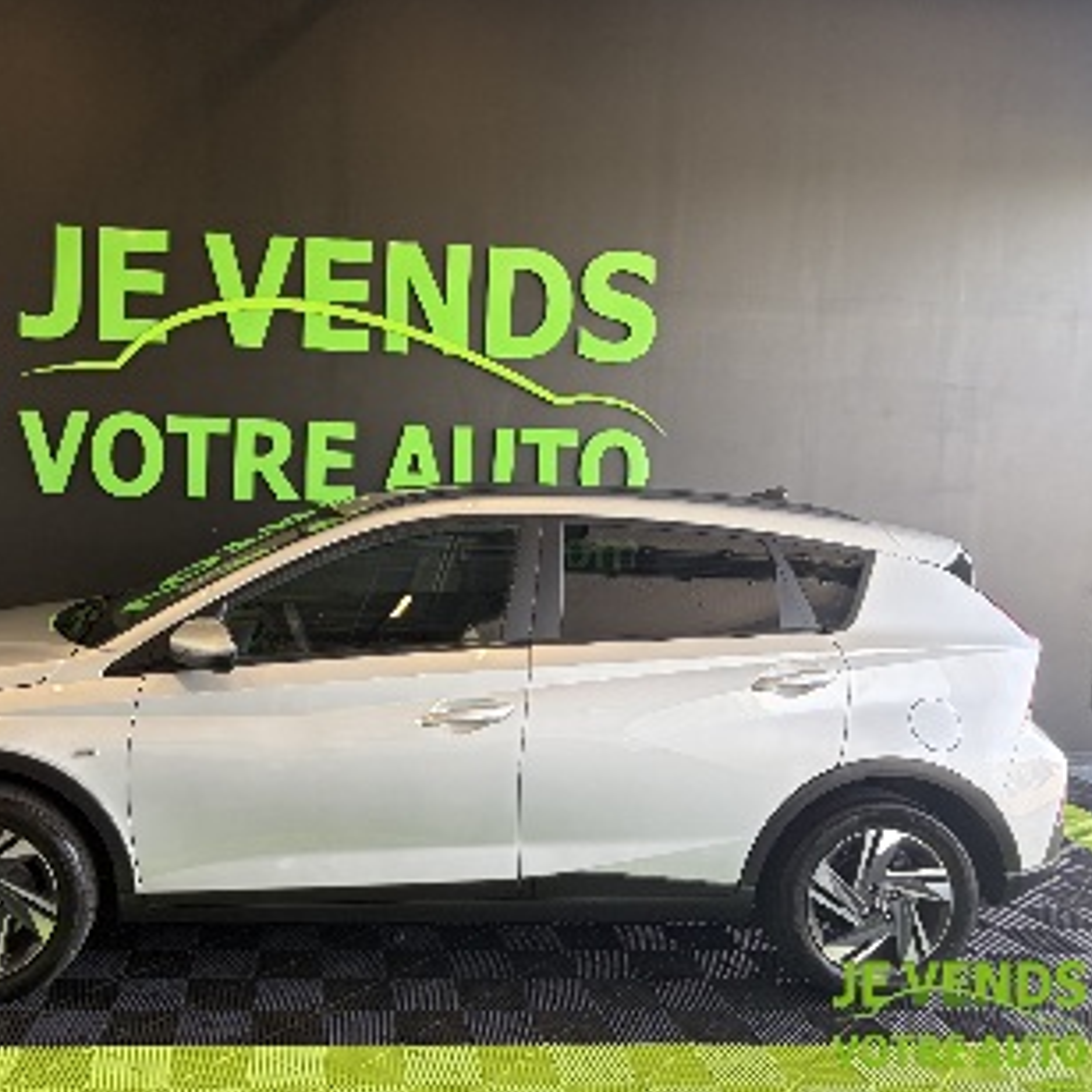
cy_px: 542
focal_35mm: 31
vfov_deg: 52.5
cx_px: 369
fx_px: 1106
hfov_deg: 51.6
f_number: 1.6
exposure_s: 1/122
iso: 80
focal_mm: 5.96
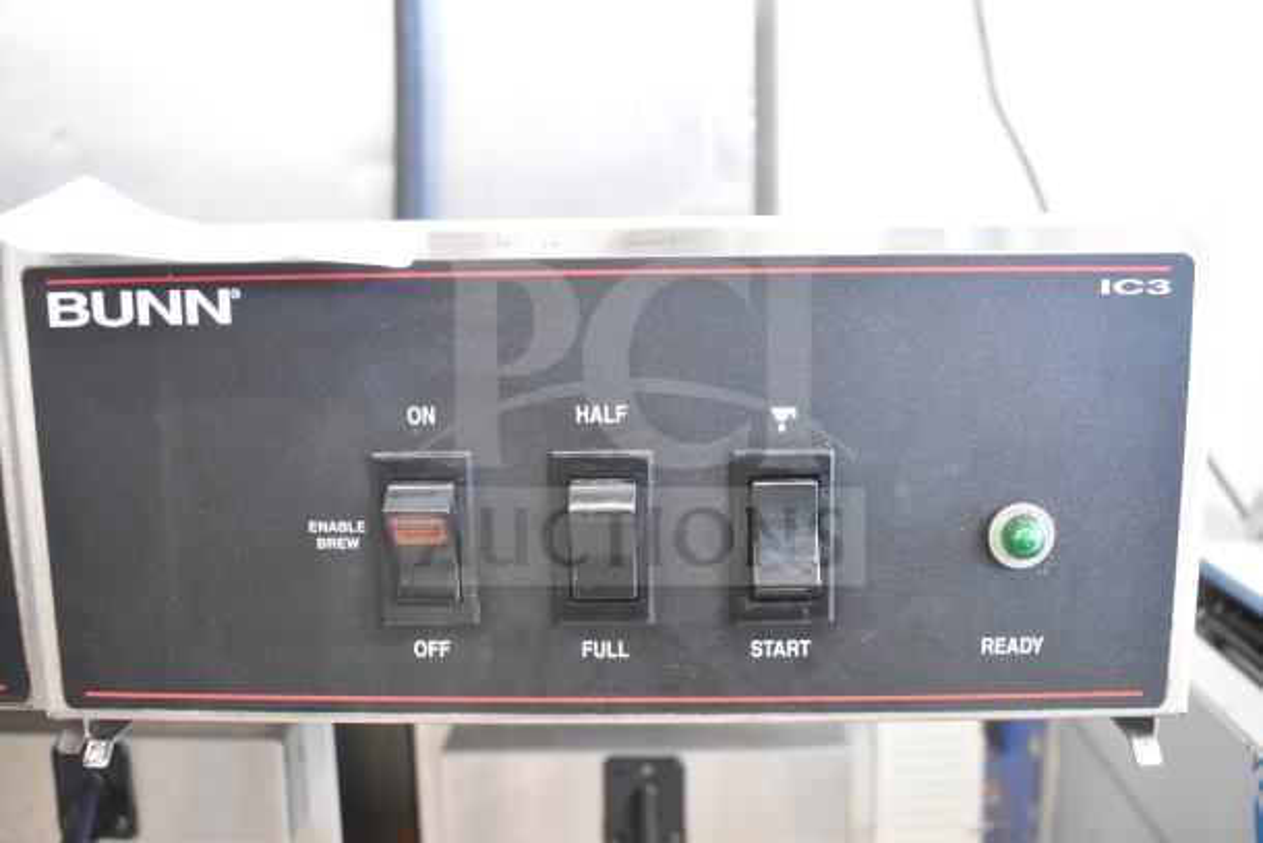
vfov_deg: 40.0
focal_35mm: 33
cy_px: 422
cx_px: 632
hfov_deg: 57.2
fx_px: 1158
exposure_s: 1/40
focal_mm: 22
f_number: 3.8
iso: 3600
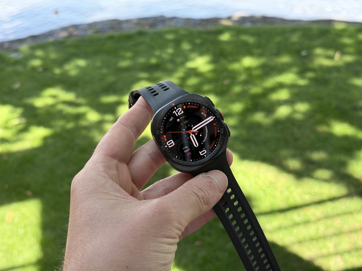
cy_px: 136
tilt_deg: -30.7
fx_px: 502
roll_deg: +3.5
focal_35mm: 48
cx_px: 181
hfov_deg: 39.7
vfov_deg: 30.3
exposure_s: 1/368
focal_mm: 6.76
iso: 64
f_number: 1.78
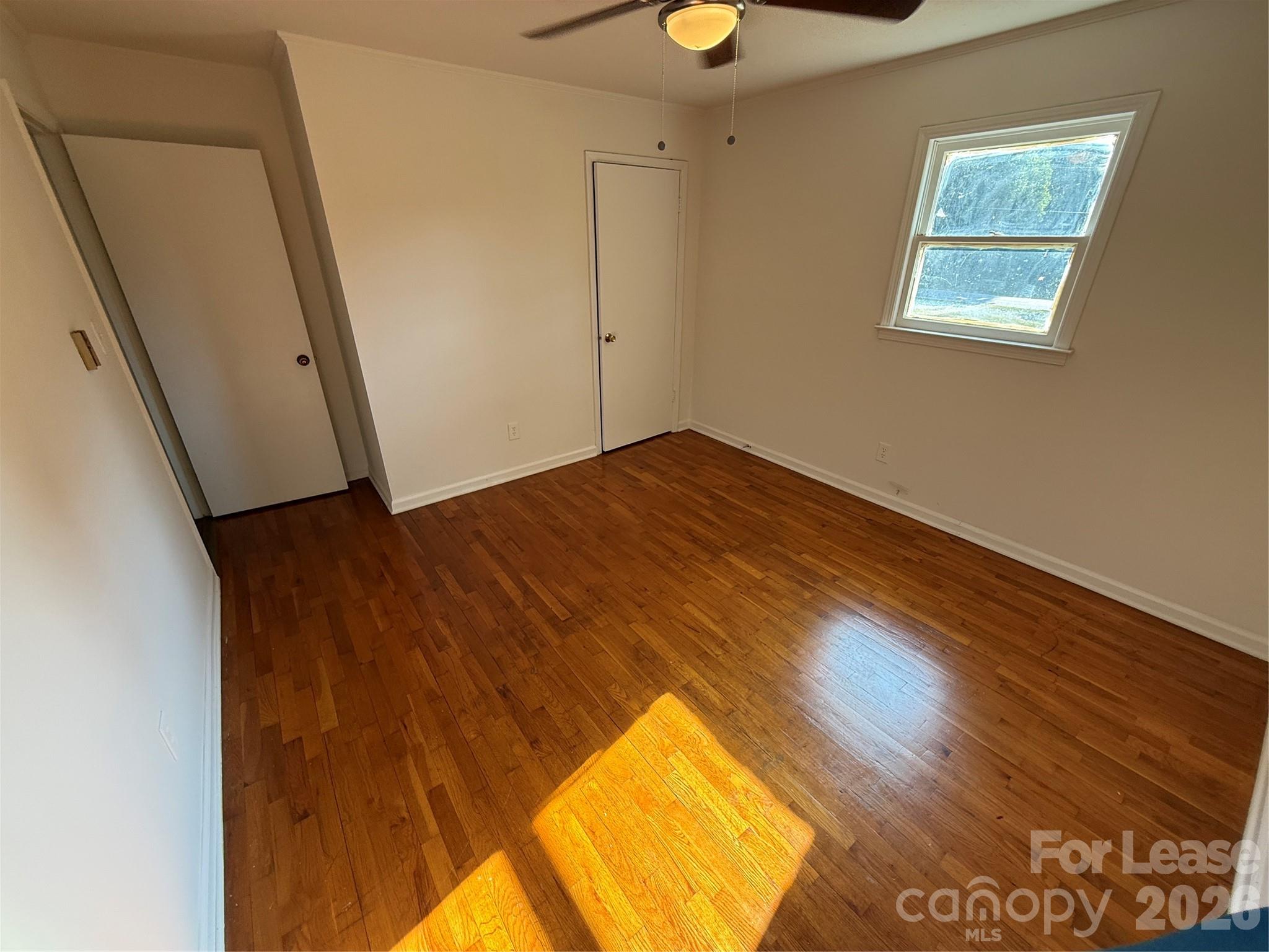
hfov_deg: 102.1
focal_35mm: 14
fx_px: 513
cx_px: 634
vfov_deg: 85.7
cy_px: 476
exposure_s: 1/99
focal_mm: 2.22
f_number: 2.2
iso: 125
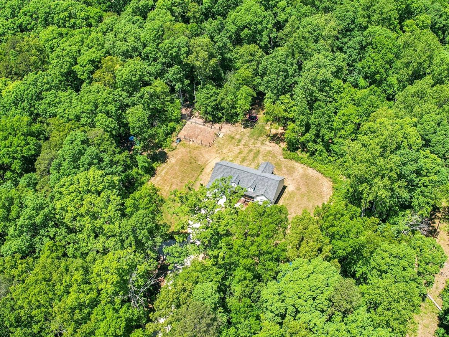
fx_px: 480
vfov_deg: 38.6
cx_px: 259
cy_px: 184
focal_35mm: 37
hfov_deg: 50.0
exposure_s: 1/120
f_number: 2.8
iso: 100
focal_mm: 8.4
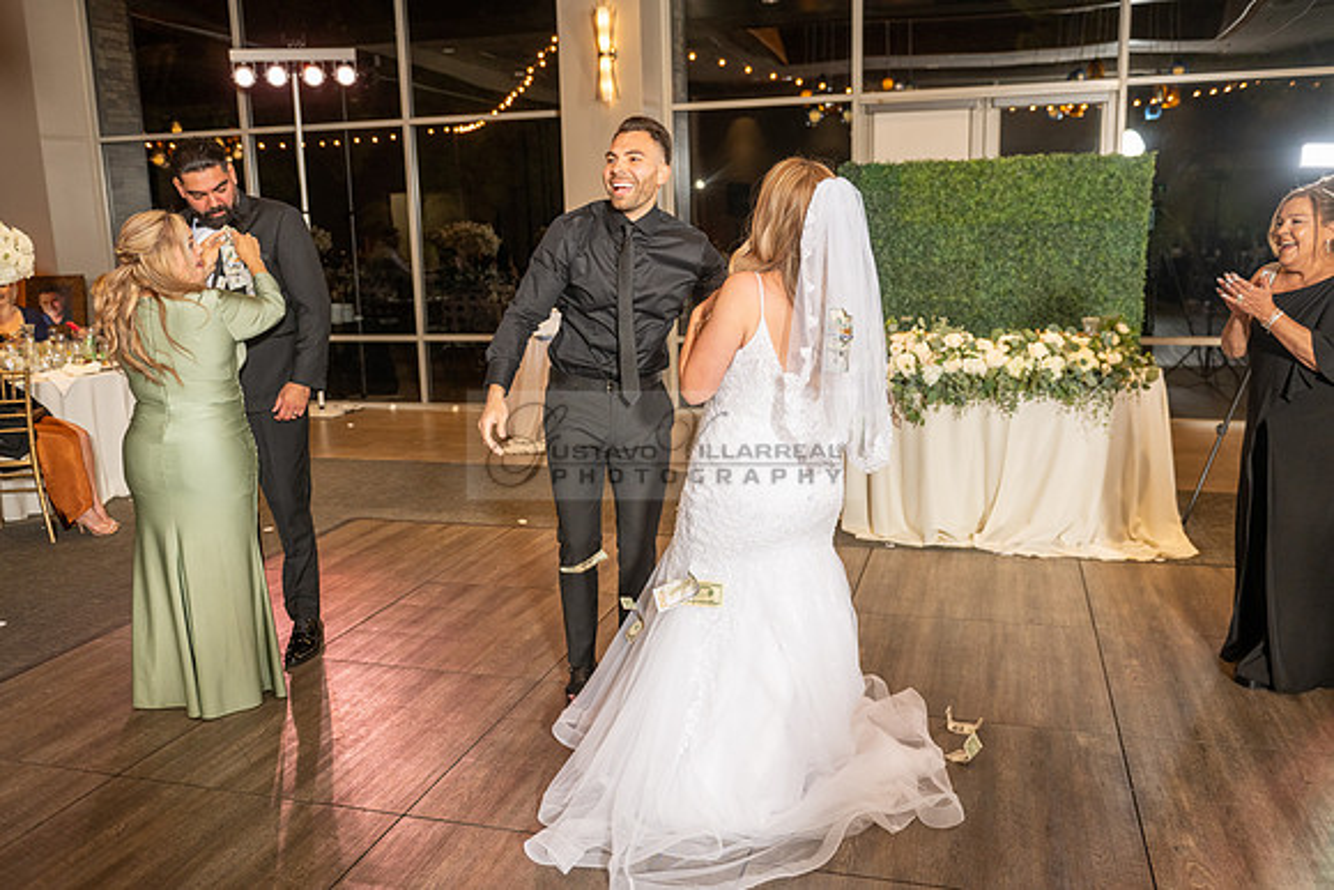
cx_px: 667
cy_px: 445
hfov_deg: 60.3
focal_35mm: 31
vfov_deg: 42.3
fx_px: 1149
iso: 800
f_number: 3.5
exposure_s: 1/160
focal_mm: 31
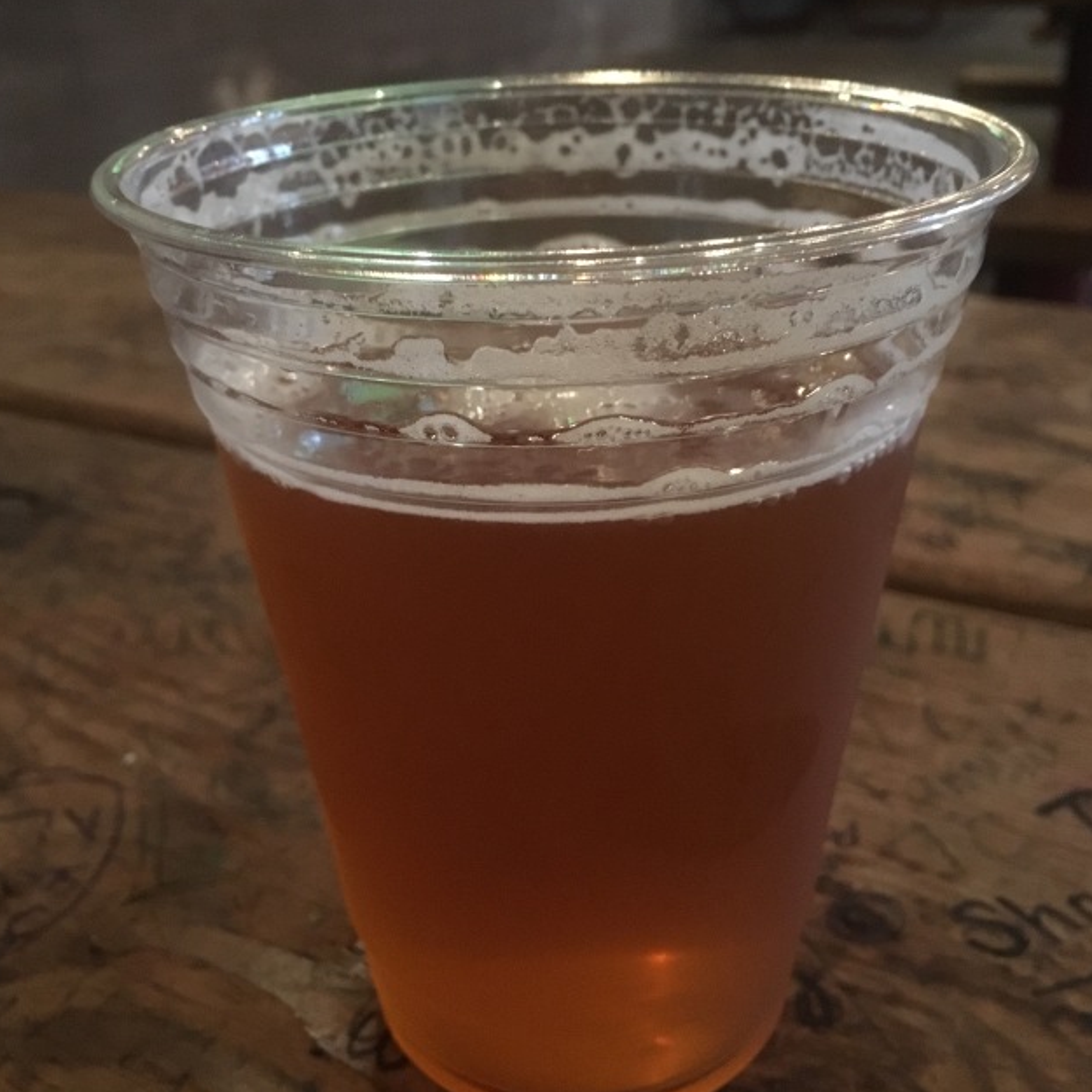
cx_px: 540
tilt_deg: -26.9
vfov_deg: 47.2
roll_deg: +2.3
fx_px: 1249
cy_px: 583
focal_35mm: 35
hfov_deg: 47.2
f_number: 2.2
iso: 500
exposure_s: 1/15
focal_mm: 4.15
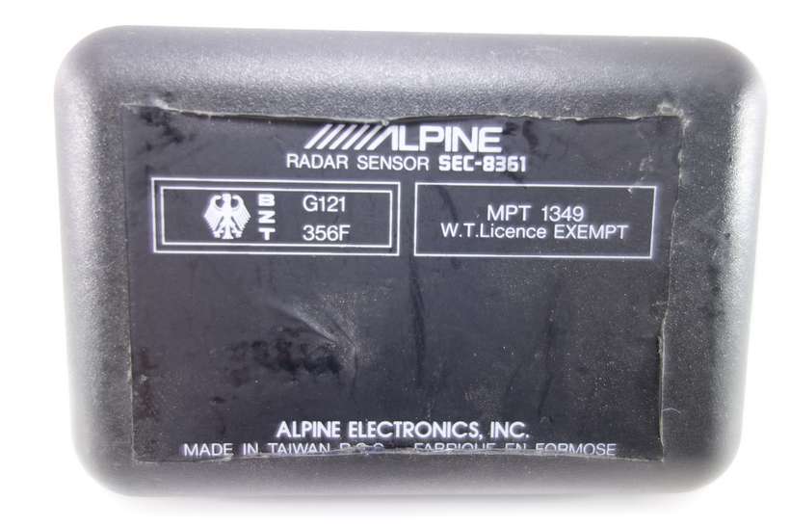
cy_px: 264
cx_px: 395
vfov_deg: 46.4
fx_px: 615
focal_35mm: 28
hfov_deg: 65.5
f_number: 1.8
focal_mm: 10.4
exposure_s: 1/30
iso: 125
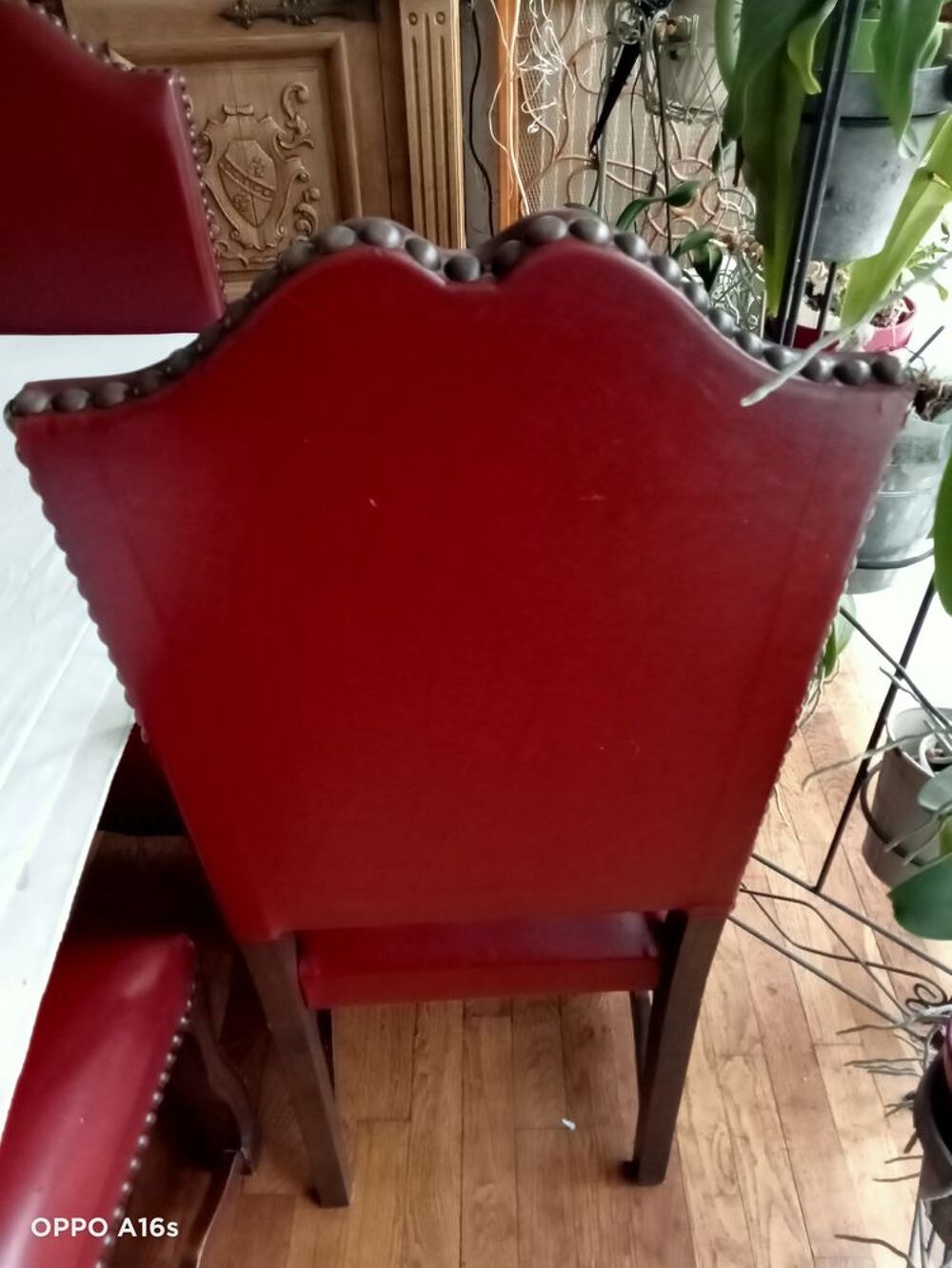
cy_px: 634
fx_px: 1027
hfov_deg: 49.8
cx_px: 476
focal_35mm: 28
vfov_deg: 63.4
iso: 1745
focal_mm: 3.46
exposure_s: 1/25
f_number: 2.2
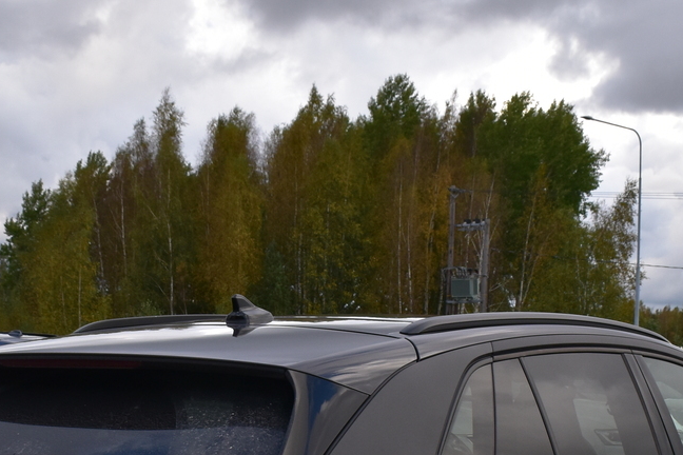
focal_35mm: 86
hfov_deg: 23.6
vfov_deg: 15.4
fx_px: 1636
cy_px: 518
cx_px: 307
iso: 400
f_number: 9.5
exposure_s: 1/250
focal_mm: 23
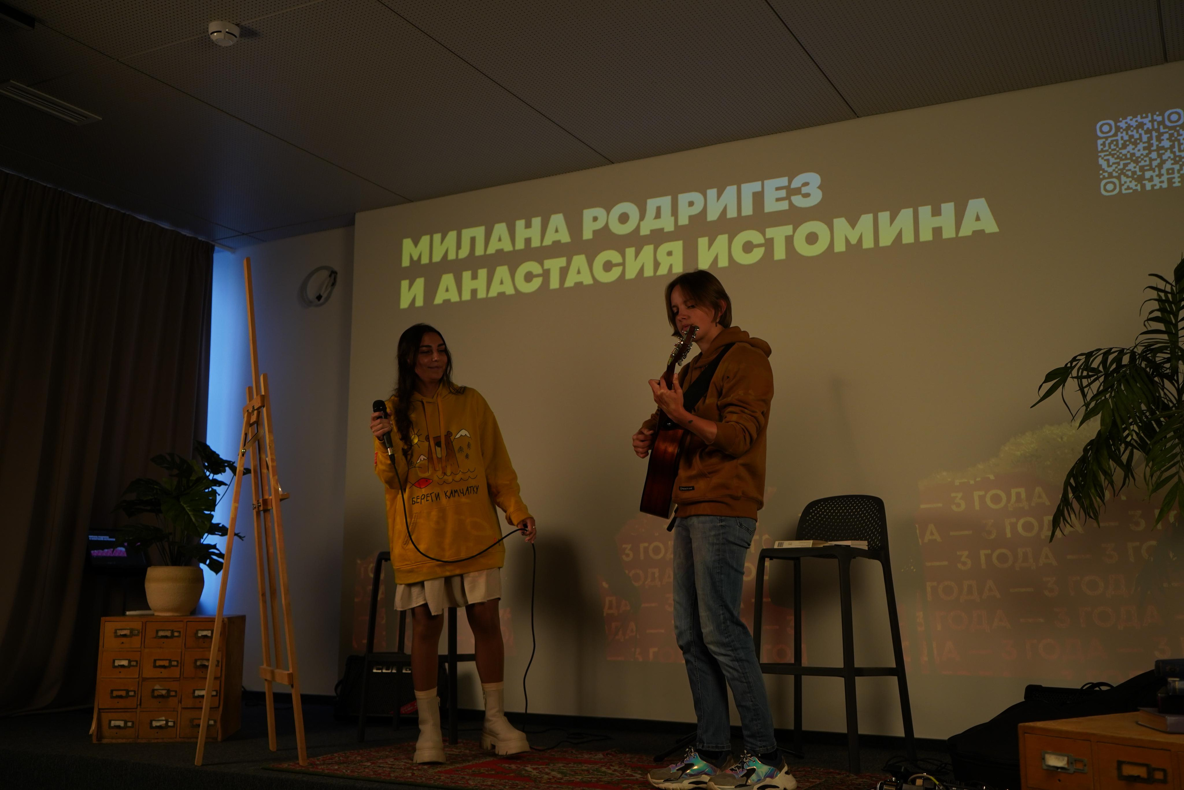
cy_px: 395
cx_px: 592
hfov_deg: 54.4
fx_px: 1151
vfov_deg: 37.9
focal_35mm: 35
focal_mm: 35
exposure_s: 1/200
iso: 640
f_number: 4
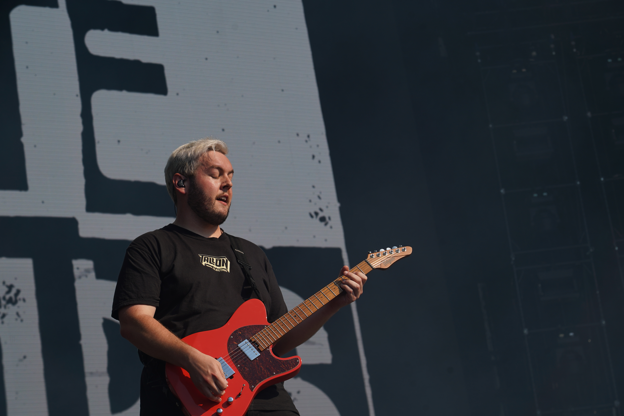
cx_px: 312
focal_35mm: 105
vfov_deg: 13.0
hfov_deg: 19.5
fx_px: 1820
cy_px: 208
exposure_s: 1/500
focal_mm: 105
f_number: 8
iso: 100
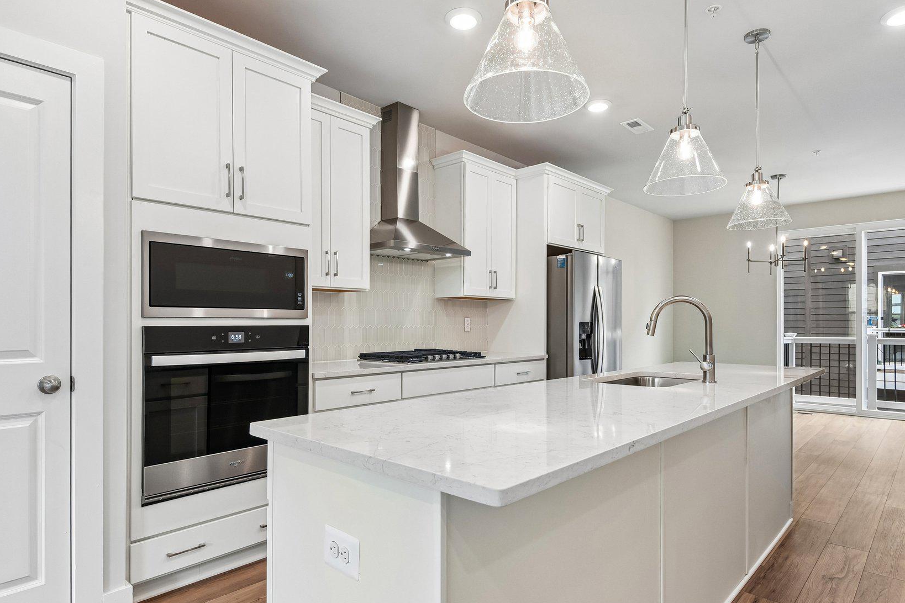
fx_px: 503
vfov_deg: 61.9
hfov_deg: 84.0
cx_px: 454
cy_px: 321
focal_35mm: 20
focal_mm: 16
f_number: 8
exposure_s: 1/25
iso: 400
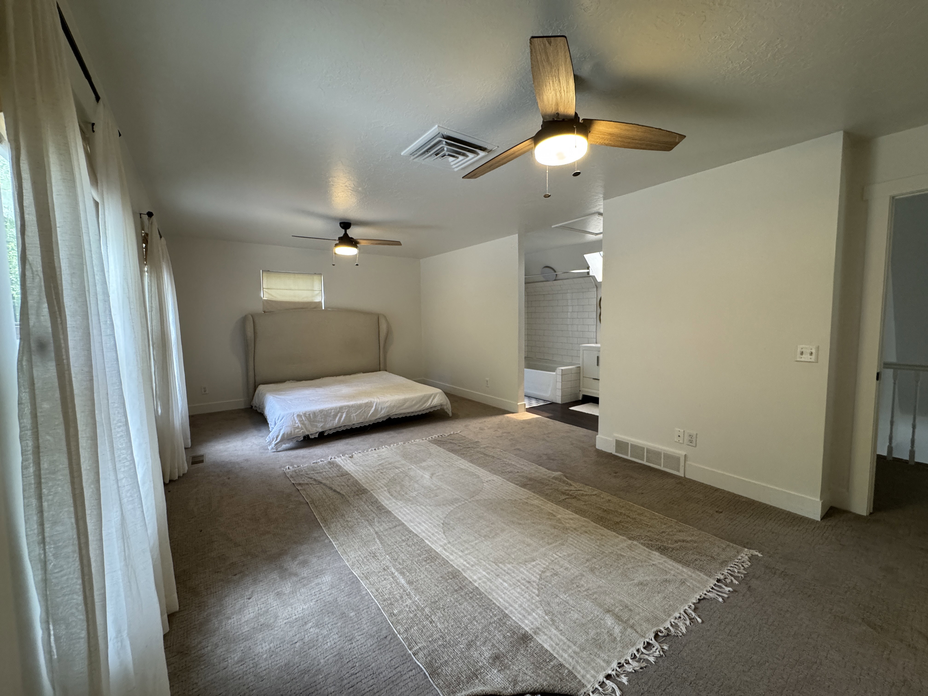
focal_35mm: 14
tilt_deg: -5.7
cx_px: 464
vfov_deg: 85.7
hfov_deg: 102.1
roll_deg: +0.8
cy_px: 348
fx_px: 375
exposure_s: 1/120
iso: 320
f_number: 2.2
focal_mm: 2.22
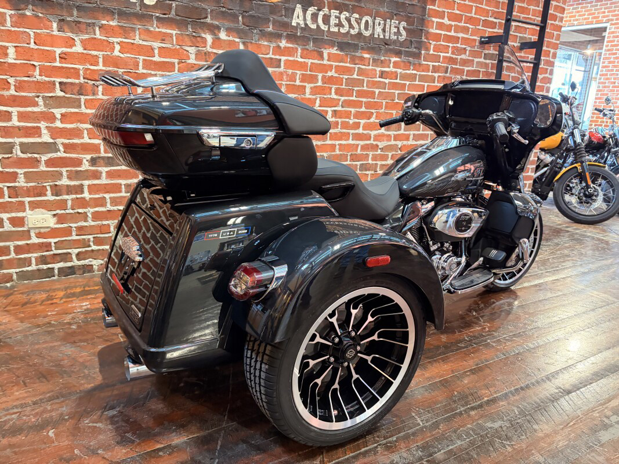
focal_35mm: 26
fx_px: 465
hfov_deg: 67.3
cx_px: 310
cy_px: 232
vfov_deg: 53.1
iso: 500
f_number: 1.6
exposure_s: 1/60
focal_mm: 5.96
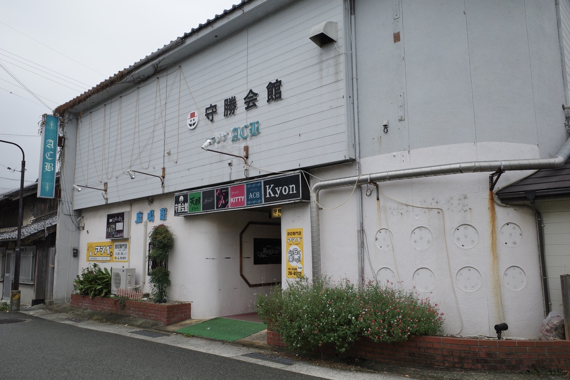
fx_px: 443
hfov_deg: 65.5
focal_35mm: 28
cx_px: 285
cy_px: 190
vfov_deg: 46.4
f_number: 4.5
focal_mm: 18.3
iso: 200
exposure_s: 1/320
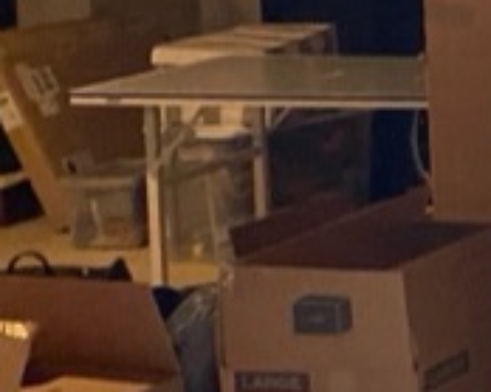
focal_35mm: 131
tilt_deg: -5.4
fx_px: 1903
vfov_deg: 11.7
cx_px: 1165
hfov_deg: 12.0
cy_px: 37
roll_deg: +0.3
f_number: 1.8
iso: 250
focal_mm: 4.25
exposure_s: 1/60
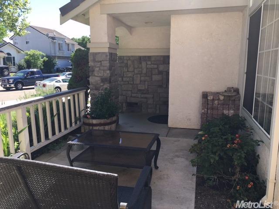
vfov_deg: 48.2
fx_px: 234
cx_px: 140
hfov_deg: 61.7
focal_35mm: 29
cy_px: 104
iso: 25
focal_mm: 4.15
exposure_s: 1/481
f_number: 2.2
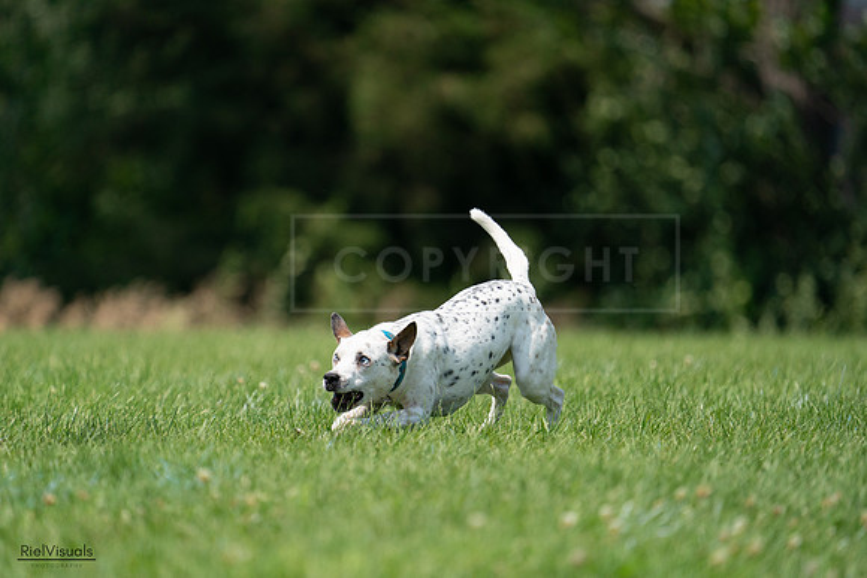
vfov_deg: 2.4
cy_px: 289
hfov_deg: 3.6
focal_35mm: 571
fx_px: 13754
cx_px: 434
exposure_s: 1/4000
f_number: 6.3
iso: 1000
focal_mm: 571
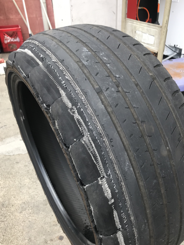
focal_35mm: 30
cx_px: 92
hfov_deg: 46.8
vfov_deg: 60.0
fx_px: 213
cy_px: 124
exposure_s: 1/120
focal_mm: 3.99
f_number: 1.8
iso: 20
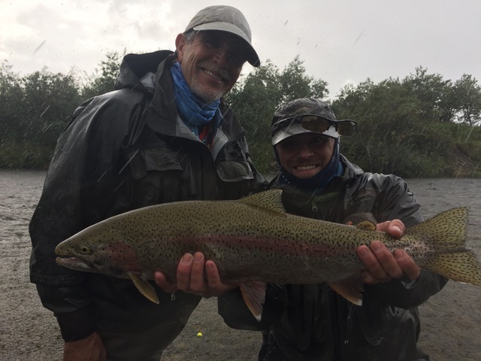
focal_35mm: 29
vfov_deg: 48.2
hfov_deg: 61.7
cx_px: 240
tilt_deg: -2.9
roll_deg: -1.0
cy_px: 180
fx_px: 403
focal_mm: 4.15
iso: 32
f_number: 2.2
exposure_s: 1/520
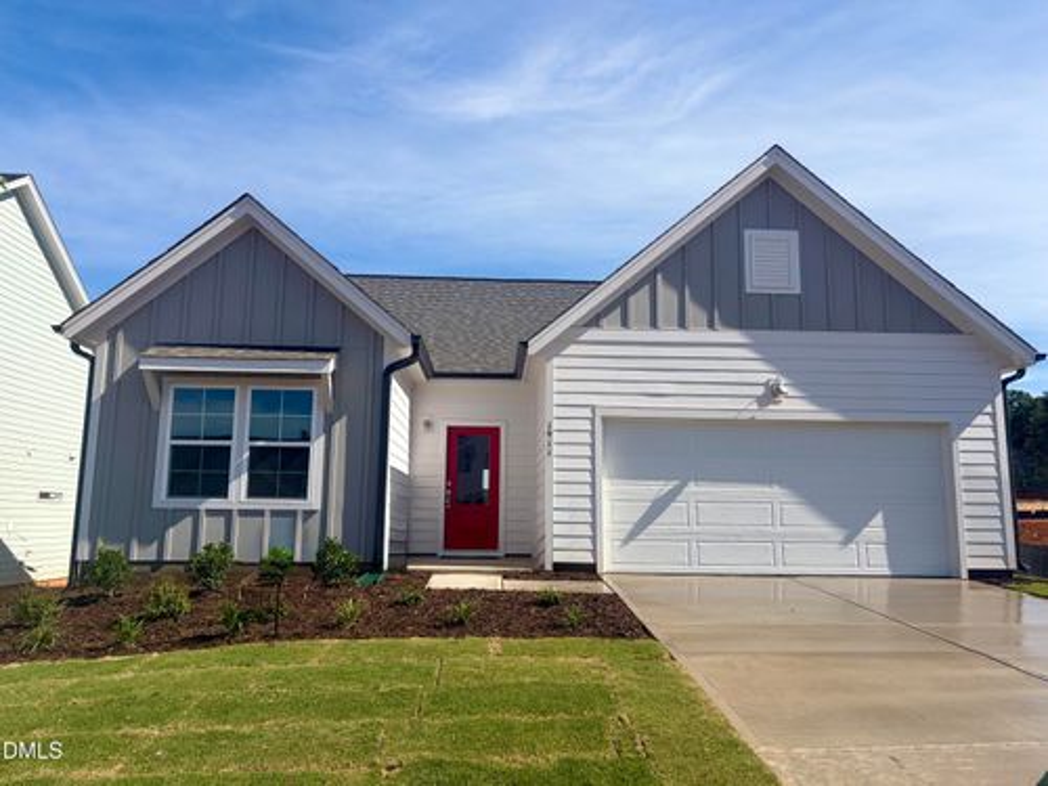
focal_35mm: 26
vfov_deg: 53.1
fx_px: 787
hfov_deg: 67.3
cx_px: 524
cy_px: 393
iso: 64
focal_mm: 5.96
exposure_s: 1/4950
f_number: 1.6
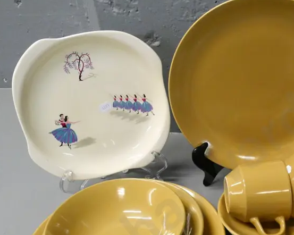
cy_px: 166
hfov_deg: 38.2
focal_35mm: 47
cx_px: 233
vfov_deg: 31.7
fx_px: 409
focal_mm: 13
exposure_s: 1/100
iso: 3200
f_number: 7.1
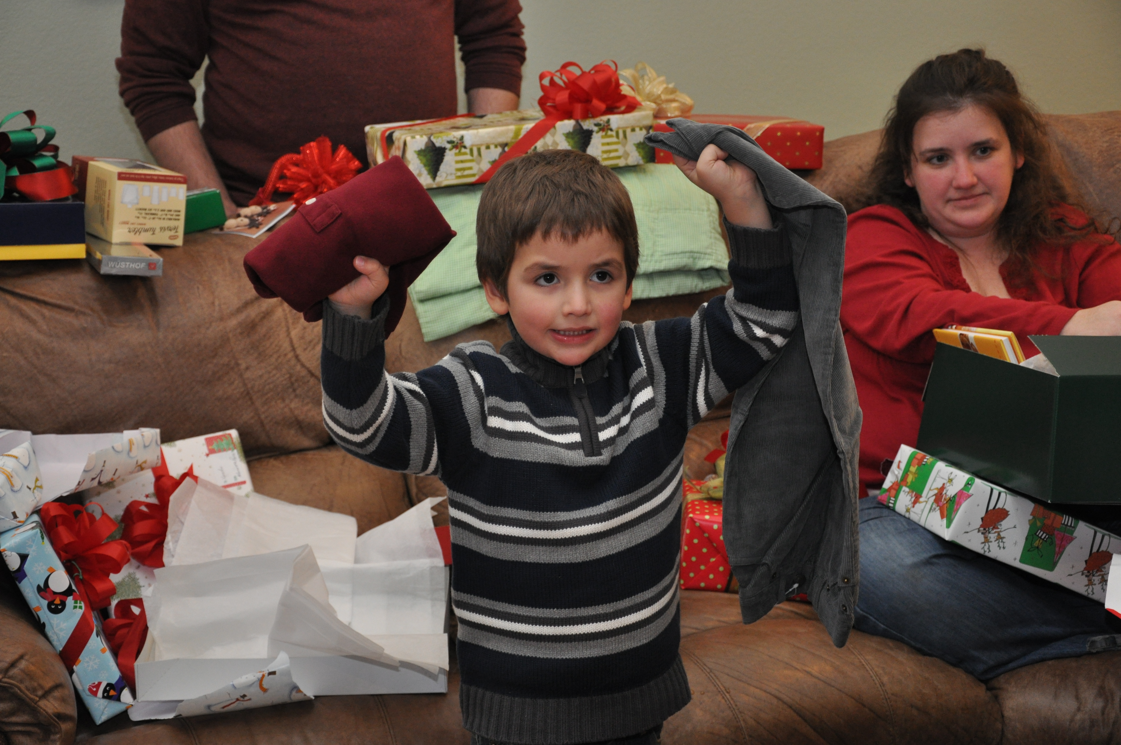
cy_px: 372
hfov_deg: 28.1
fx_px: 2239
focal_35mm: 72
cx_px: 560
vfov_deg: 18.9
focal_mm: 48
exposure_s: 1/60
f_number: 4.8
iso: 800
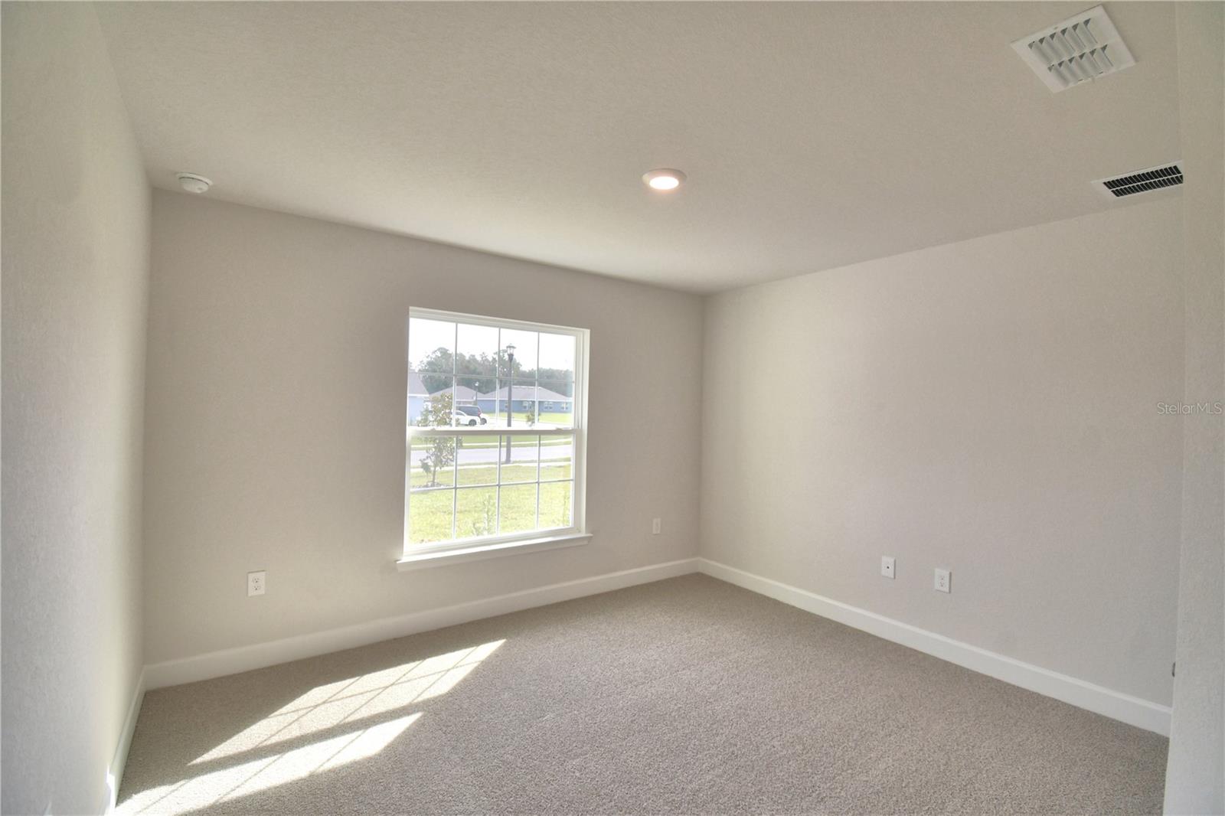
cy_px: 408
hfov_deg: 100.4
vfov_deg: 77.3
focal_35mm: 15
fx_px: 510
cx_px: 612
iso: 200
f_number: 4.5
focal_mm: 10
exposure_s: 1/320
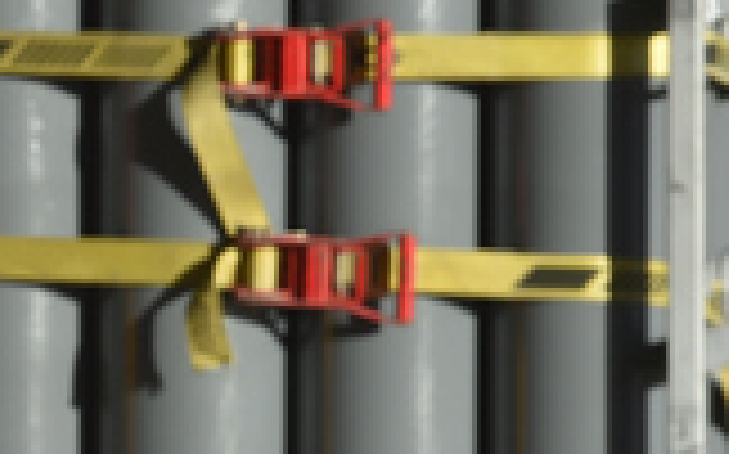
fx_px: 15843
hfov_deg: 2.6
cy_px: 355
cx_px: -238
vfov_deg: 1.6
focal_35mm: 798
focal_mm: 175
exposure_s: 1/1000
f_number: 5
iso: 200
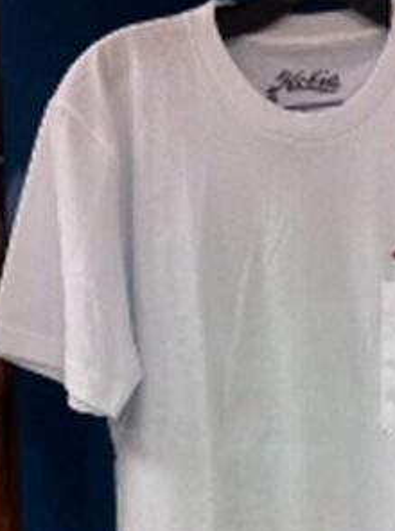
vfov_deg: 26.7
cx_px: 317
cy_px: 463
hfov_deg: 20.4
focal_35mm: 71
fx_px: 1087
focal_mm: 3.85
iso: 80
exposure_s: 1/15
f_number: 2.8
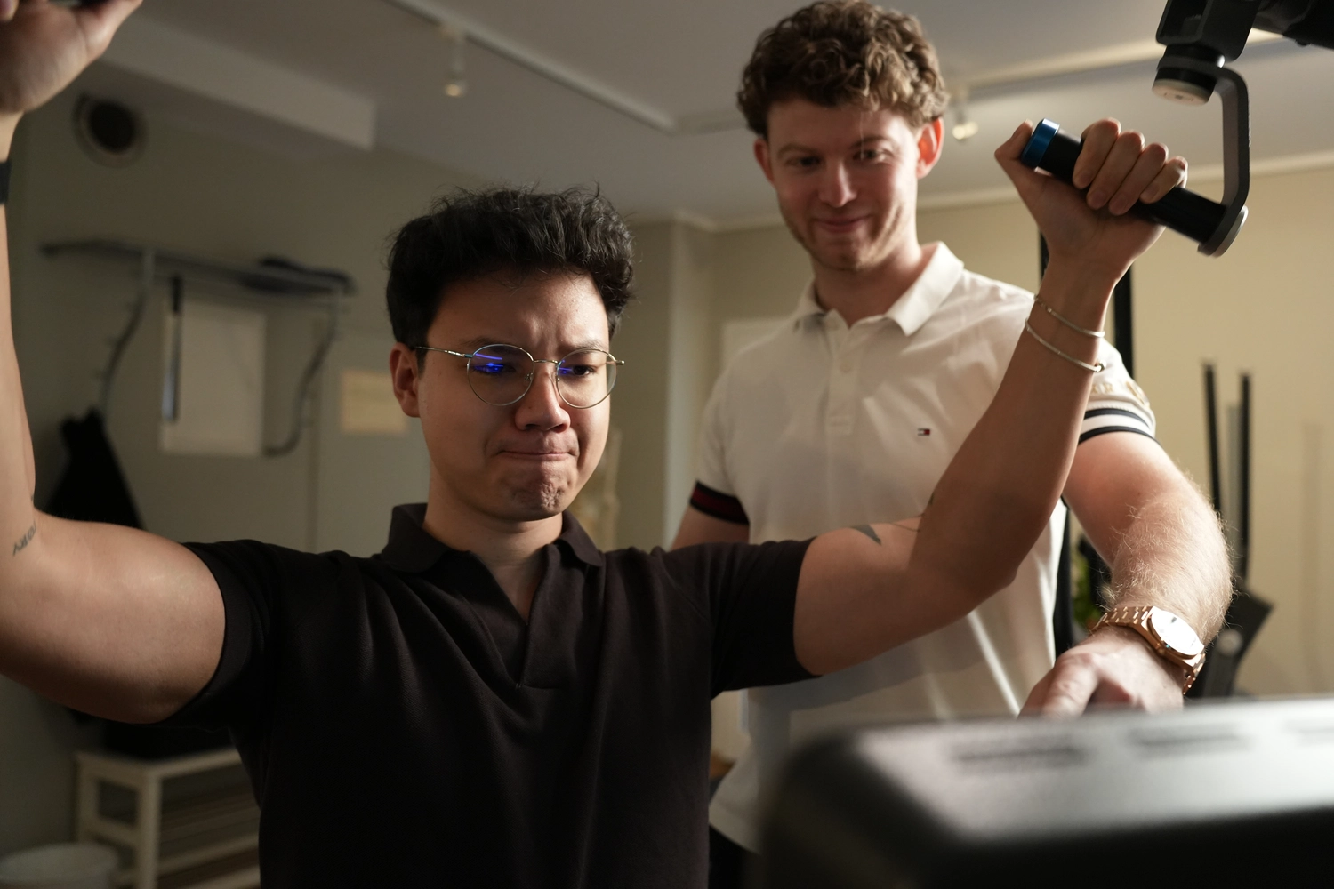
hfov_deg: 60.3
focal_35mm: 31
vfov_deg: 42.3
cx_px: 667
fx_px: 1149
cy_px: 444
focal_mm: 31
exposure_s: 1/160
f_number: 2.8
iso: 3200
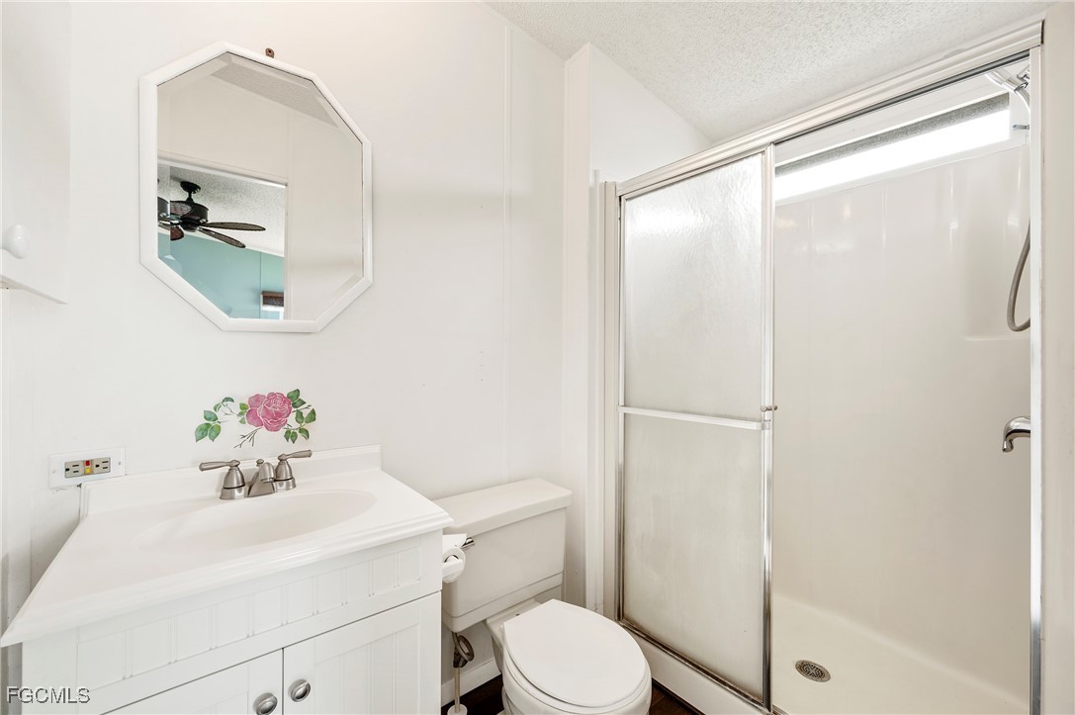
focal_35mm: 14
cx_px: 538
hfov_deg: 104.3
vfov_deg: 81.1
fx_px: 418
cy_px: 358
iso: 100
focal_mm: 14
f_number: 8
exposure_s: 1/1.25
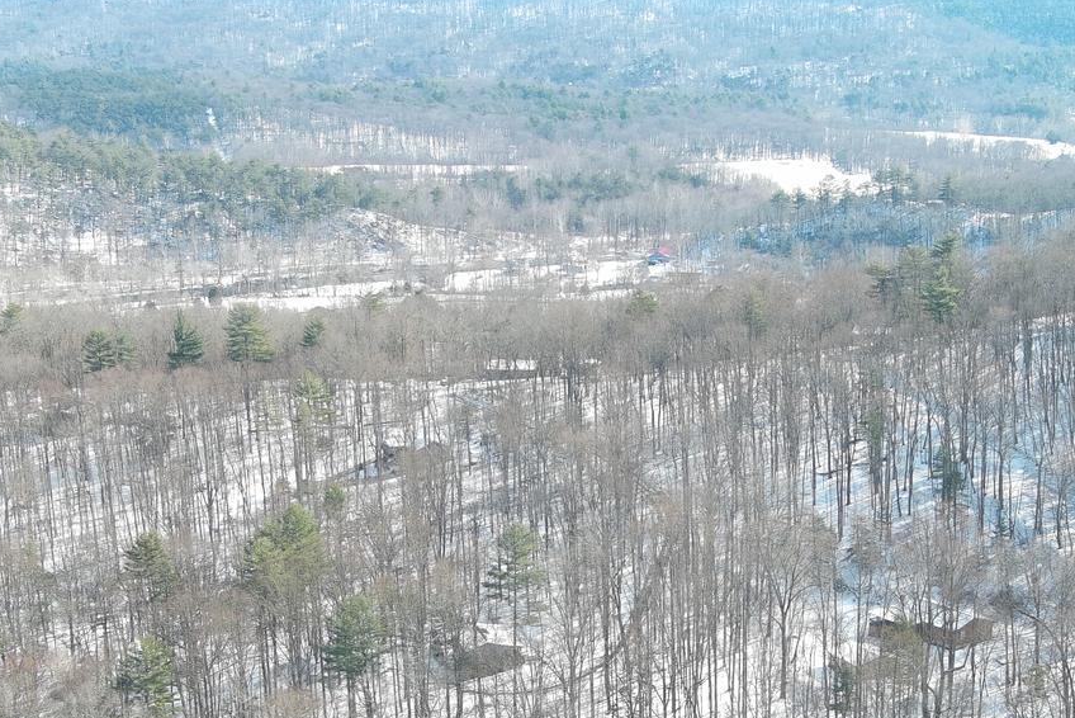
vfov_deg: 19.3
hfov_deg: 28.7
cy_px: 537
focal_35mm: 70
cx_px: 690
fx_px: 2091
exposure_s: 1/323
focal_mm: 10.57
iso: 100
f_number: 2.8
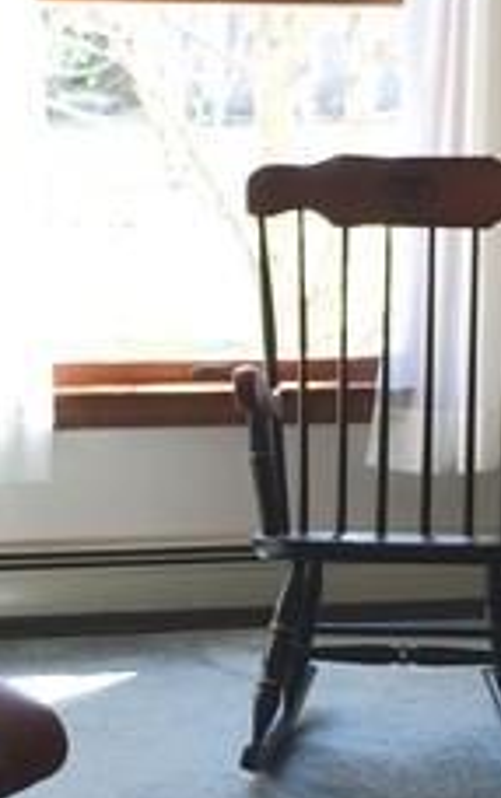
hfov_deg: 9.5
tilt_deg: -10.4
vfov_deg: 15.1
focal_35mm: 138
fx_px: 3007
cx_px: 305
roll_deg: -0.3
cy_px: 508
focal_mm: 4.15
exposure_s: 1/60
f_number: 2.2
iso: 40
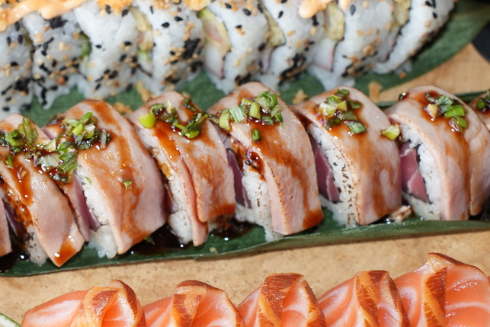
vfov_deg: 9.8
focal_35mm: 140
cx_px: 107
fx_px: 1906
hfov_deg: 14.6
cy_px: 174
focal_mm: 75
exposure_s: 1/160
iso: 640
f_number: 4
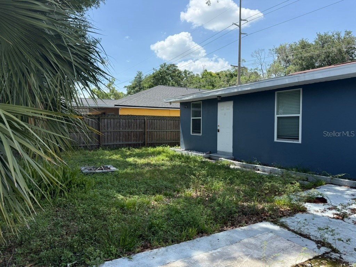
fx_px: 247
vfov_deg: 56.8
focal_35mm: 24
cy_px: 134
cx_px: 178
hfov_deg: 71.6
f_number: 1.78
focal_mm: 6.76
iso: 100
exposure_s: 1/3279
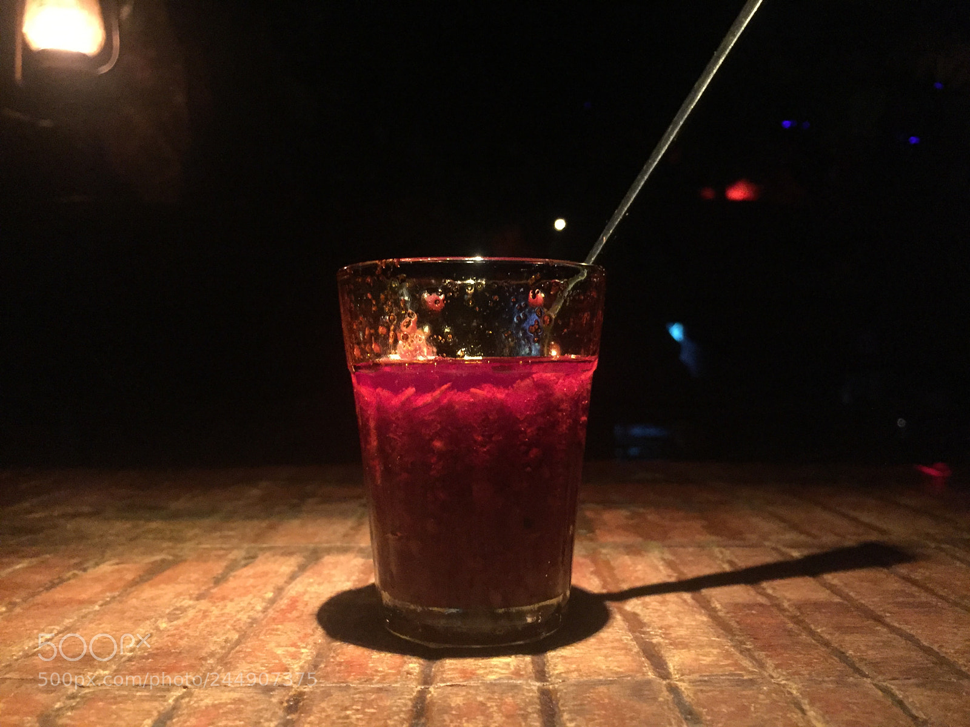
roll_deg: +1.1
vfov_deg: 48.2
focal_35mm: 29
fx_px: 813
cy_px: 364
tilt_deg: +0.5
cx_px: 485
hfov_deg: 61.7
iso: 320
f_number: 2.2
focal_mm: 4.15
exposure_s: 1/17
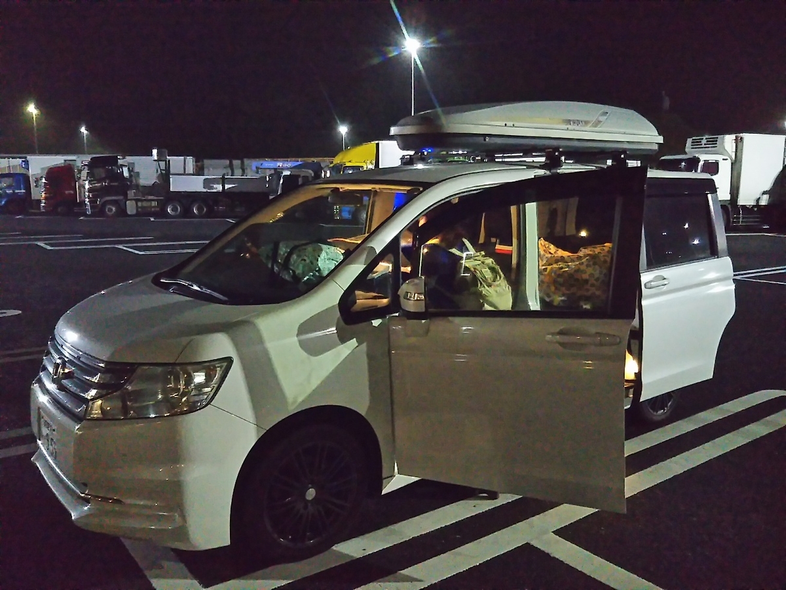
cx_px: 393
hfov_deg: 60.0
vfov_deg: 46.8
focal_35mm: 30
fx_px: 681
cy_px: 295
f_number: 2.2
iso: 1600
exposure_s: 1/12
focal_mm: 4
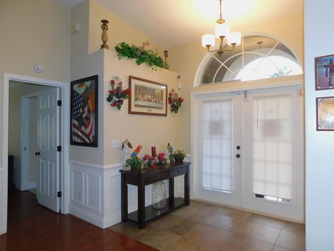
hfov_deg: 73.9
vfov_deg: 58.9
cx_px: 167
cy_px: 126
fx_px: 222
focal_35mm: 23
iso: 200
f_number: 3
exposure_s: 1/30
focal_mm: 4
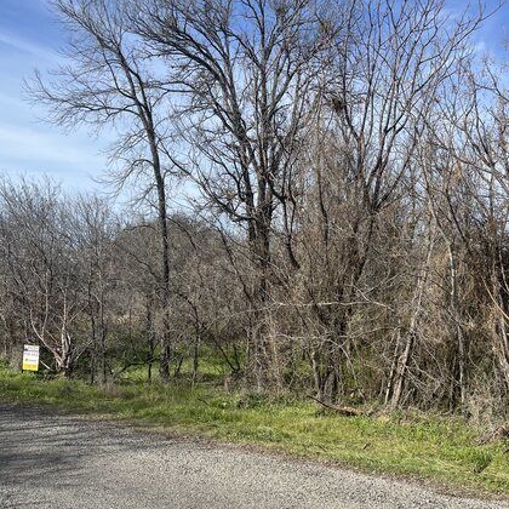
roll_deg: -1.3
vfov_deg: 47.2
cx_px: 291
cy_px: 254
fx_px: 582
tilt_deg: +2.8
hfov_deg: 47.1
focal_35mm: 35
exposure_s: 1/2755
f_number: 1.6
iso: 50
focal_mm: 5.1
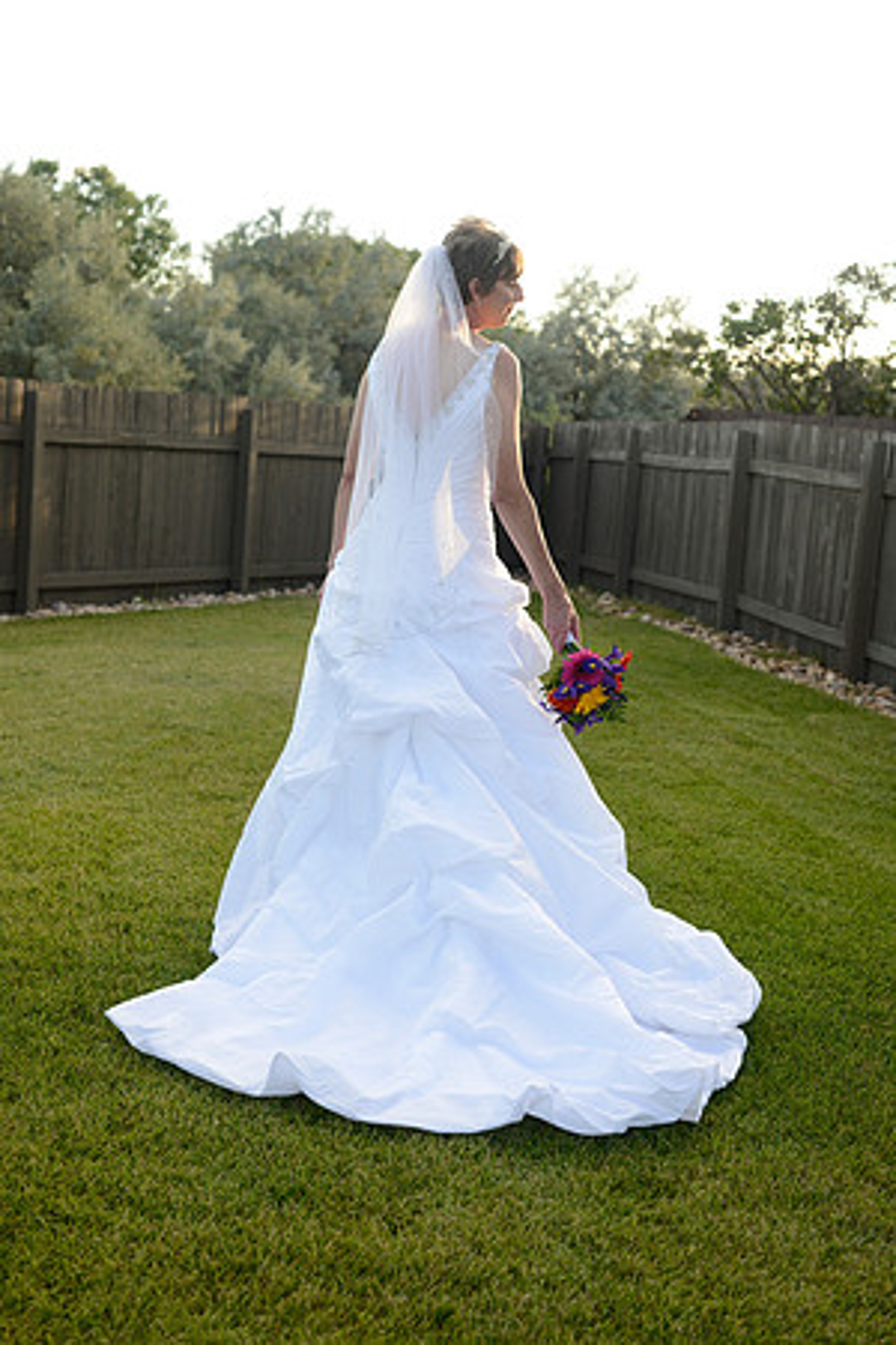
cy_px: 672
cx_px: 448
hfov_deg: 27.0
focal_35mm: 50
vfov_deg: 39.6
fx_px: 1867
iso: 400
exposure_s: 1/400
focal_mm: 50
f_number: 4.5
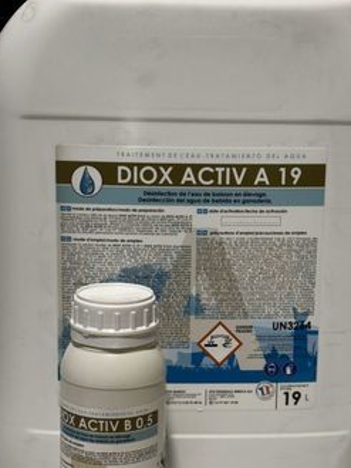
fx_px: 1067
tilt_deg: -13.3
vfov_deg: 24.7
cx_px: 188
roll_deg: -0.7
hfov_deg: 18.7
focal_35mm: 79
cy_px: 272
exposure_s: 1/50
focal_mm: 5.96
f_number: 1.6
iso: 40
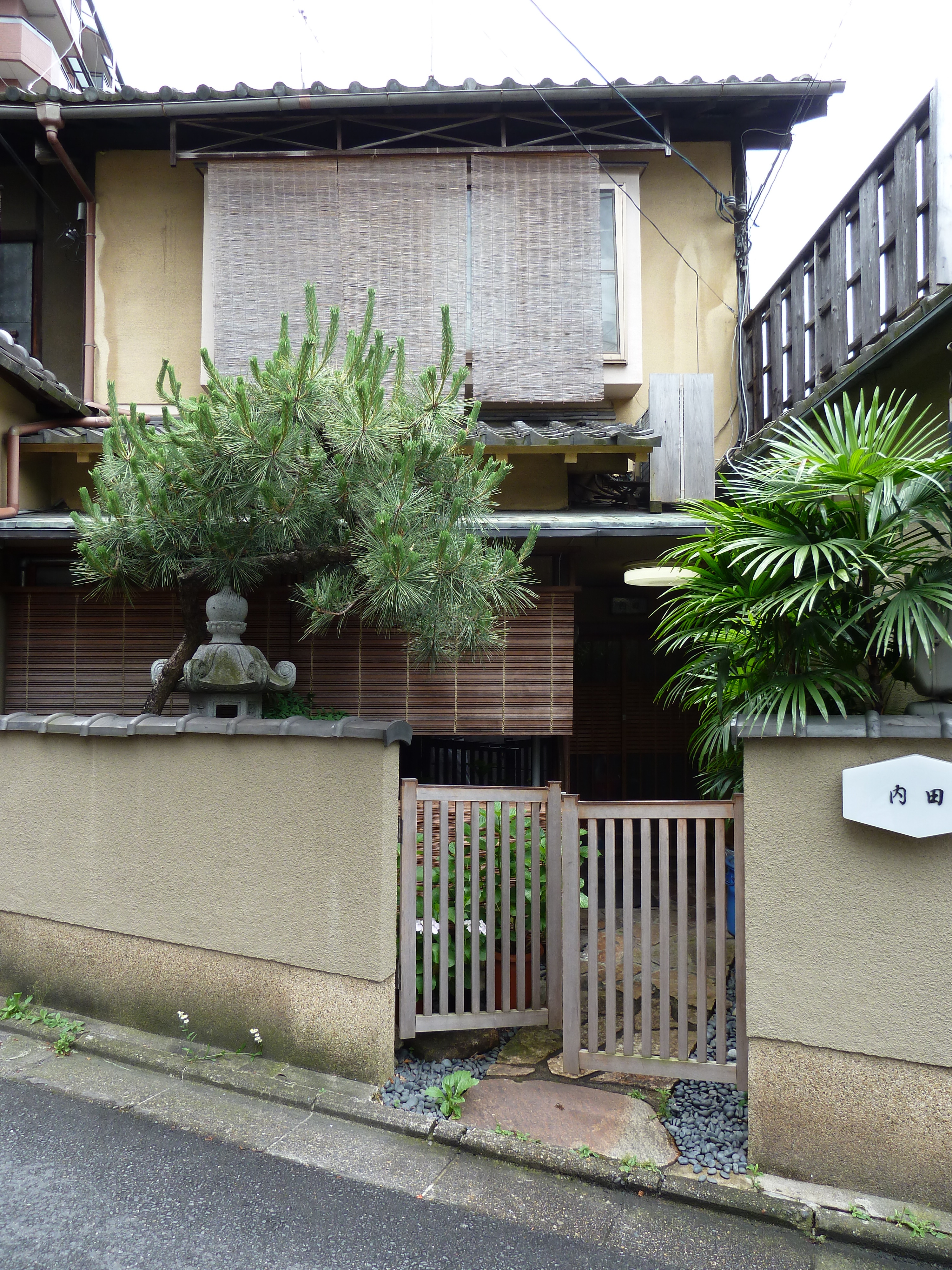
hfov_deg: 54.9
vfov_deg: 69.4
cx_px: 476
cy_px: 635
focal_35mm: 25
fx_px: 917
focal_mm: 4.1
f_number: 3.3
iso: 80
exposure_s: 1/100
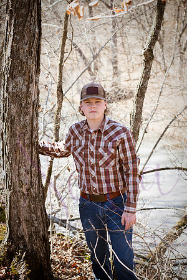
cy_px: 140
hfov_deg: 17.1
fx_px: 623
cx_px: 94
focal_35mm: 80
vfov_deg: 25.4
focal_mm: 80
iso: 800
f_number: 8
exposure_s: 1/320
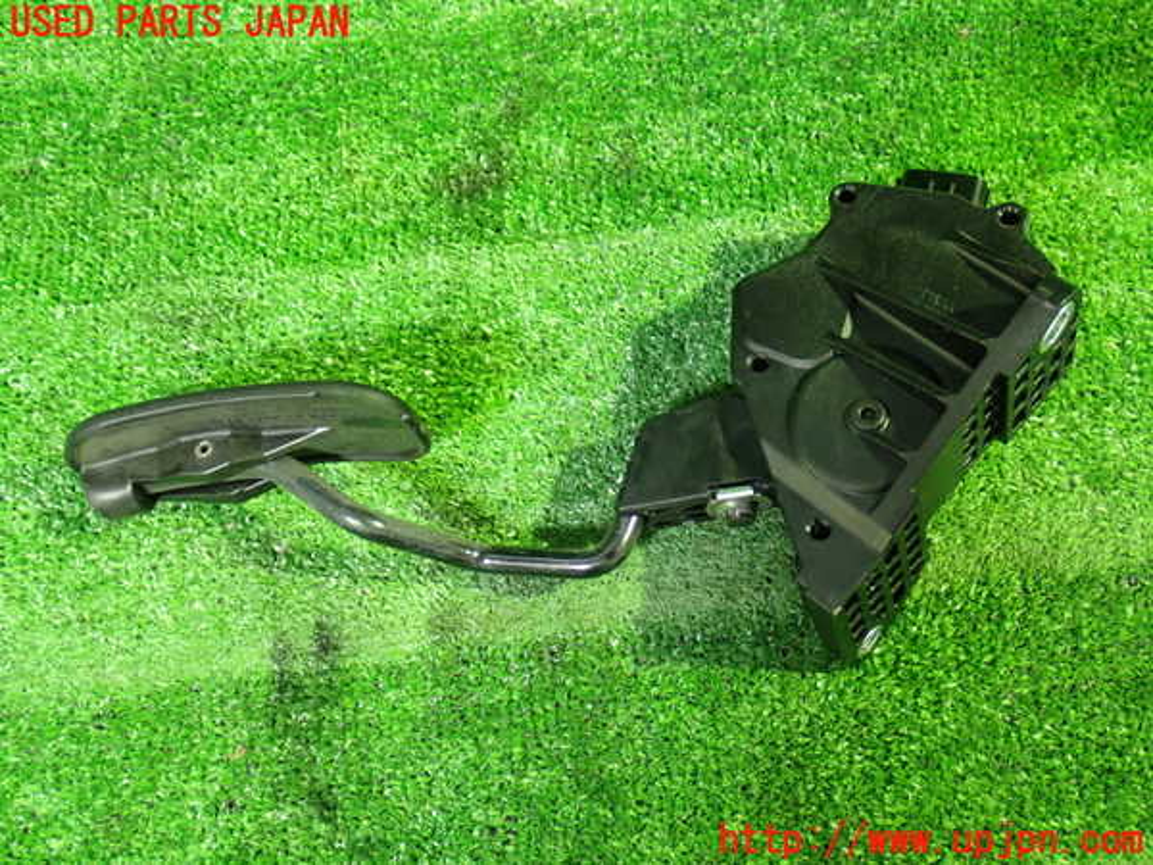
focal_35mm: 44
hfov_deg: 42.9
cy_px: 432
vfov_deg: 32.9
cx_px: 576
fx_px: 1466
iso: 800
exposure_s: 1/15
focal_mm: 7.84
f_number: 2.9
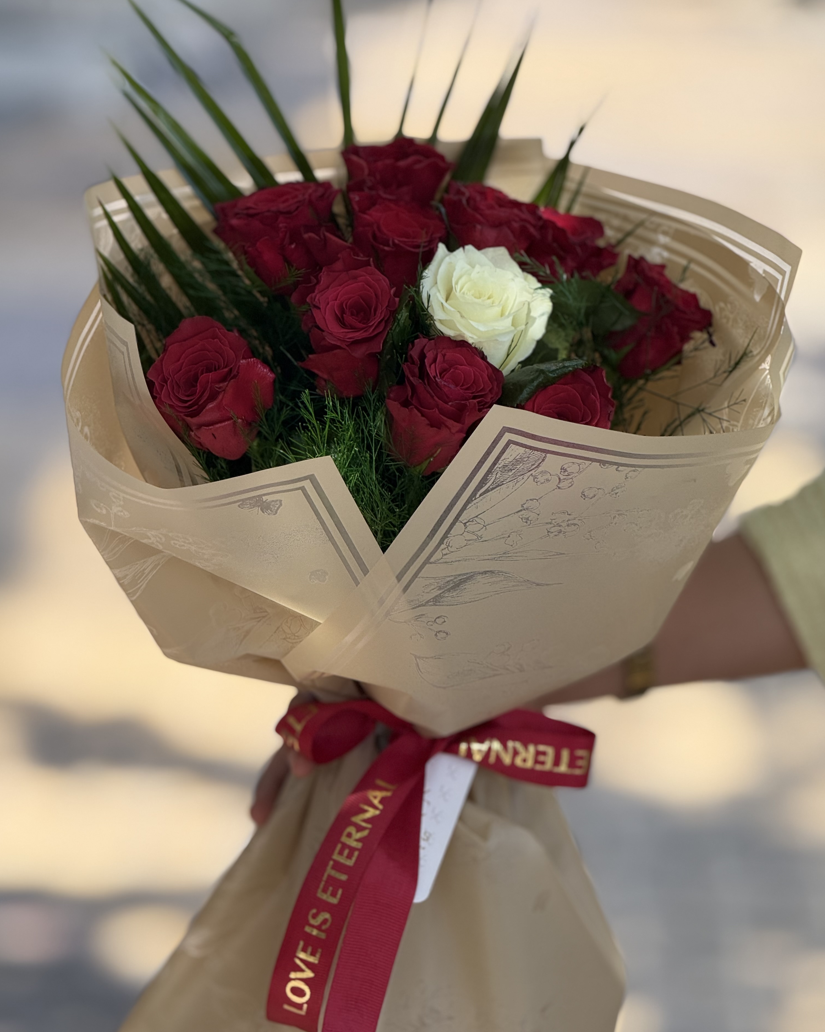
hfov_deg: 12.2
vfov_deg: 15.3
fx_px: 3845
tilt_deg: -12.1
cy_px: 518
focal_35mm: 126
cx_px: 414
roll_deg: -0.5
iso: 50
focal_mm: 15.66
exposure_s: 1/389
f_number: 2.8
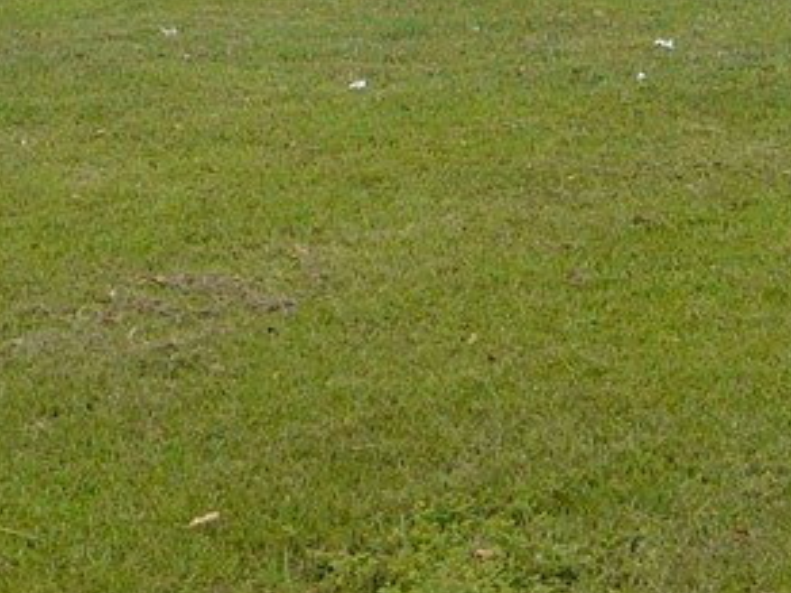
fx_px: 3131
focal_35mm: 137
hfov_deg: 14.3
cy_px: -360
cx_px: 666
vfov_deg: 10.4
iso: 80
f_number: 3
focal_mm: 5.8
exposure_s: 1/400
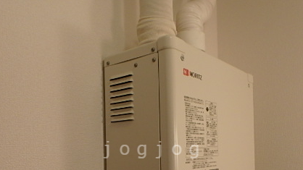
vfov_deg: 32.2
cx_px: 153
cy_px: 150
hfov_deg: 56.6
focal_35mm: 35
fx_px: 281
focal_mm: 3.7
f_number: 3.5
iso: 200
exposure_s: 1/40
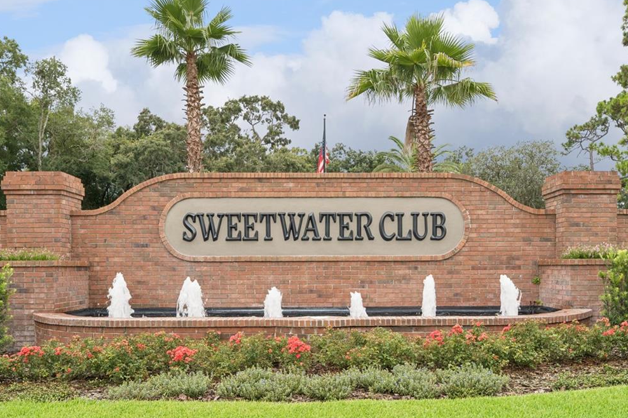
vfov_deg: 37.7
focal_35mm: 35
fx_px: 607
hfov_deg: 54.7
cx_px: 332
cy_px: 268
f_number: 9
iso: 200
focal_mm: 21.5
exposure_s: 1/125
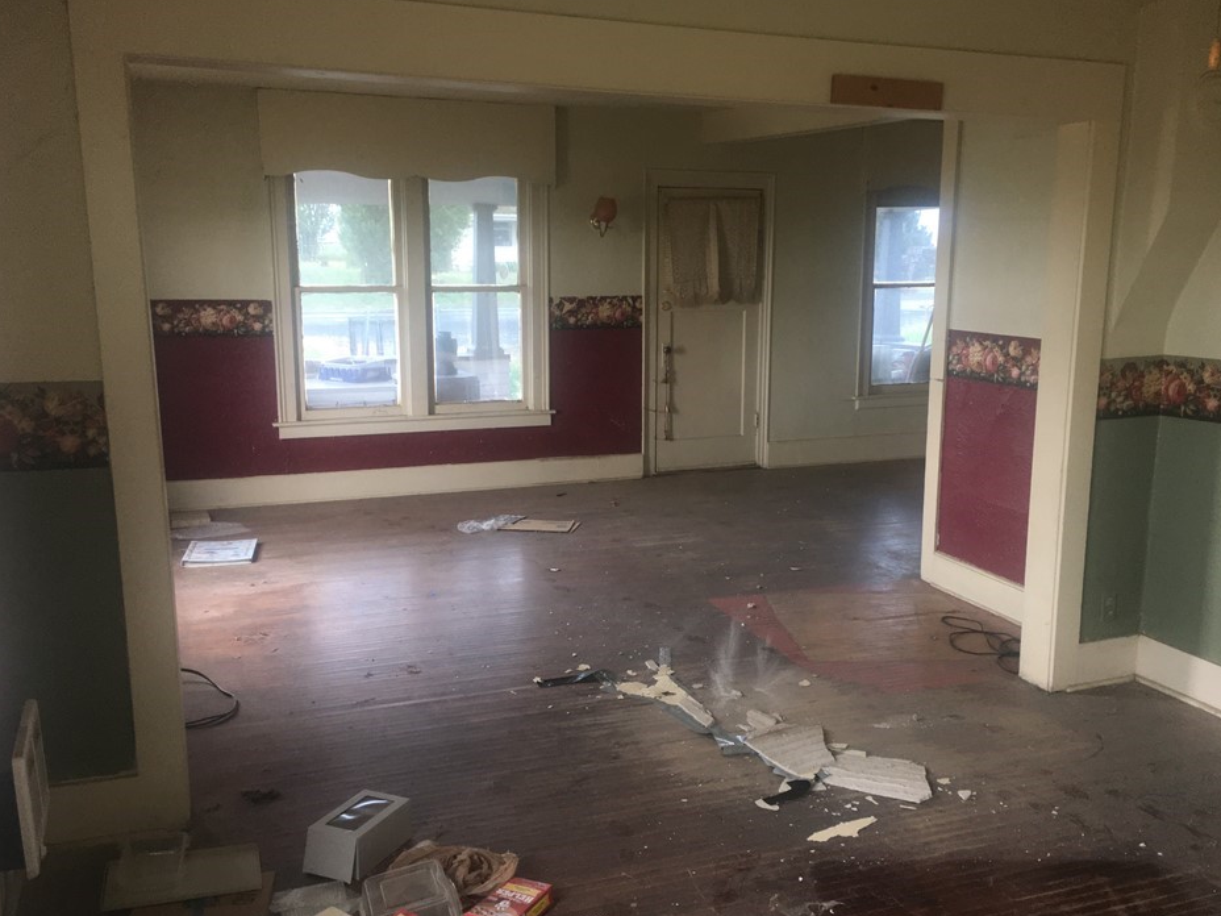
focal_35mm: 32
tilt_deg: -11.3
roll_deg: +0.5
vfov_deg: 44.2
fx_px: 1129
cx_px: 641
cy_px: 478
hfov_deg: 56.8
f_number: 2.2
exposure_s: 1/30
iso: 50
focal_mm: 4.15
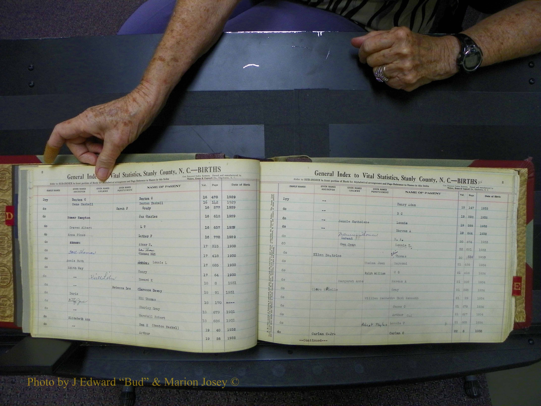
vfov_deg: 53.1
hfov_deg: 67.3
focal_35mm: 26
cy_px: 203
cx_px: 270
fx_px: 406
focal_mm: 4.6
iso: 100
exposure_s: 1/30
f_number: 2.8
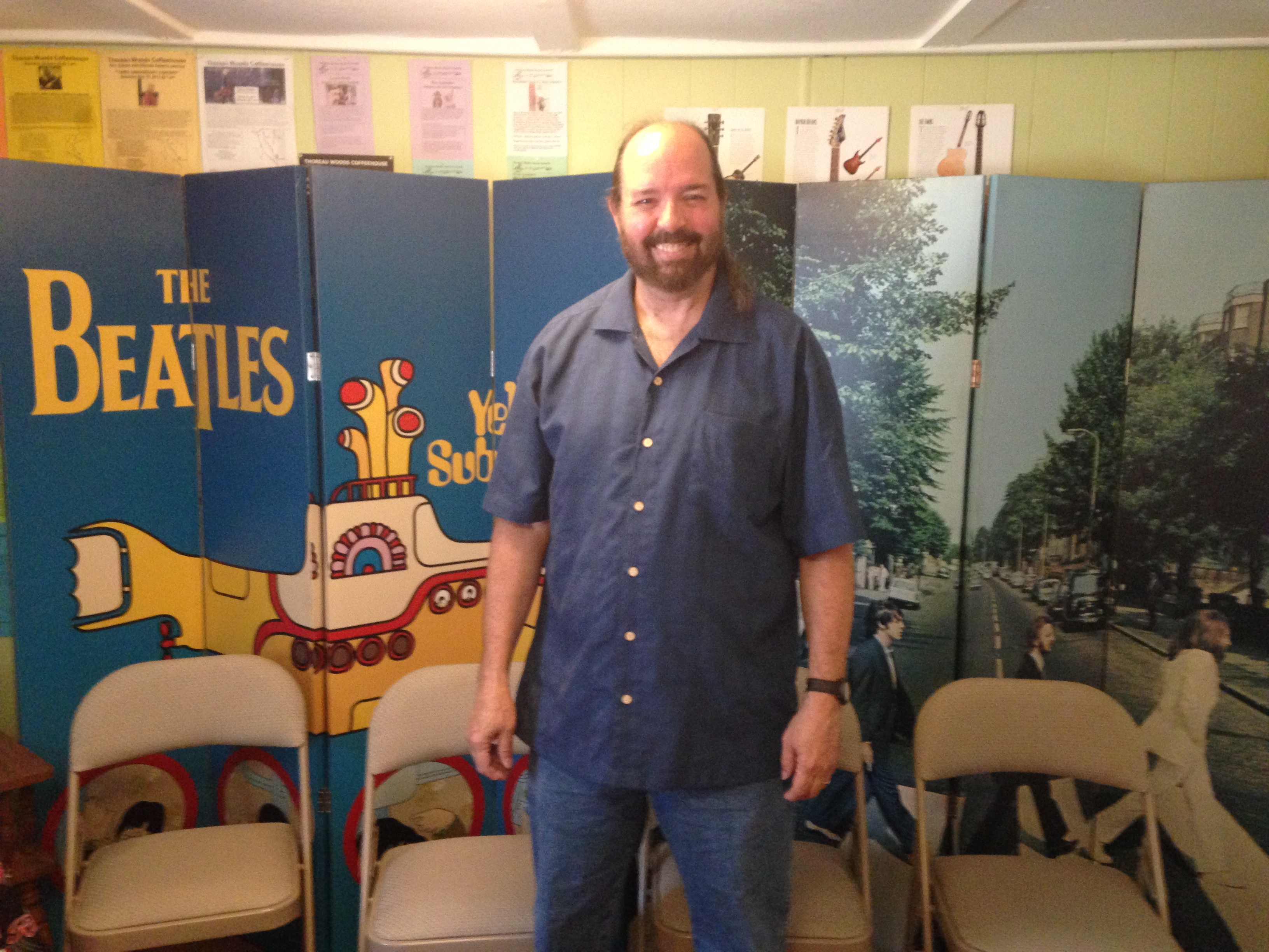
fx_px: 1210
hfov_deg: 55.4
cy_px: 476
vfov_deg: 42.9
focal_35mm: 33
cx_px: 634
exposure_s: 1/20
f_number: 2.4
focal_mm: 4.12
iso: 400
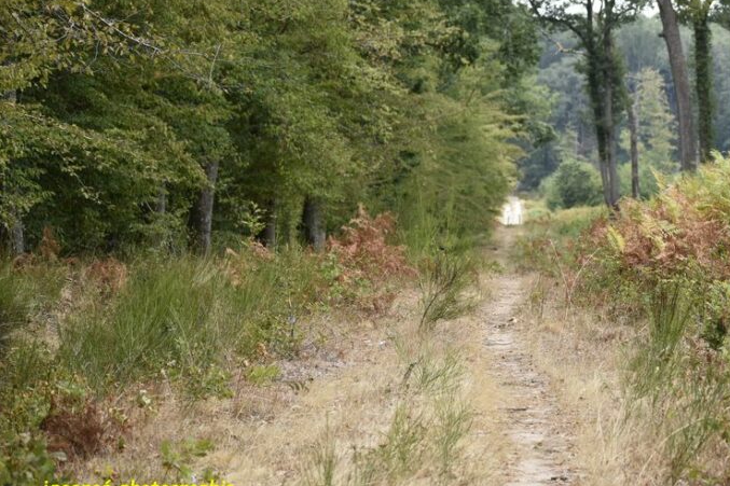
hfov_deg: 11.5
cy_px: 204
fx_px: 3629
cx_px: 506
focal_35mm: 179
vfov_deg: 7.7
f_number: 5.6
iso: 400
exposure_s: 1/250
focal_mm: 86
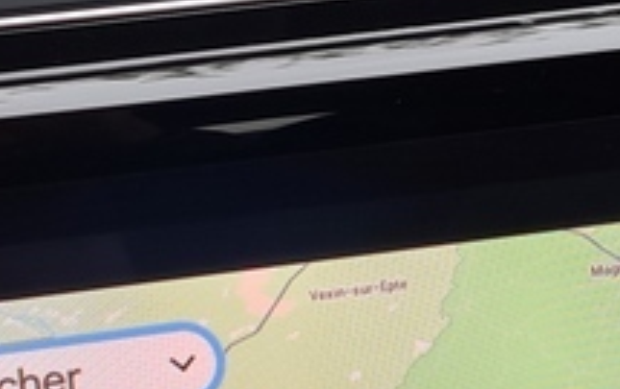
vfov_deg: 10.0
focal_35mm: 131
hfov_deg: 15.9
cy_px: 386
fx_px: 2216
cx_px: 159
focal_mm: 5.4
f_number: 1.8
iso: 50
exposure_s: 1/112
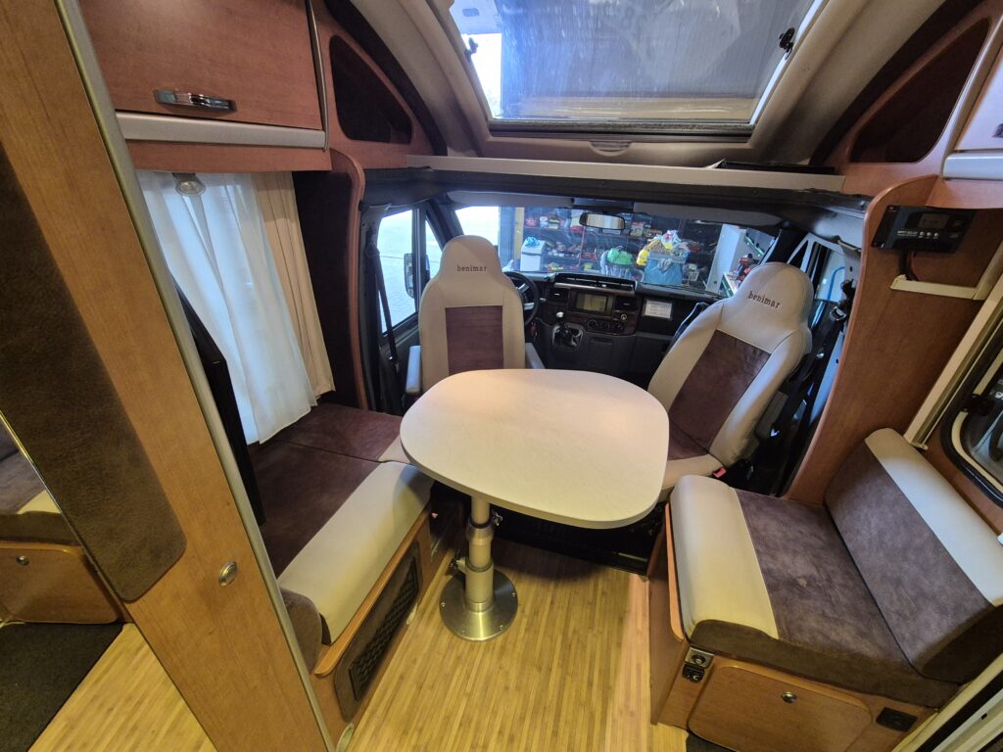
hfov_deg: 106.2
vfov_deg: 89.9
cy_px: 376
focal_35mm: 13
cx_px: 502
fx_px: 377
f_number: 2.2
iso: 500
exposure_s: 1/50
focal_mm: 2.2
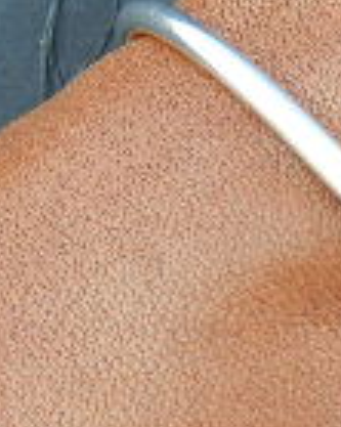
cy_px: 359
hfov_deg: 8.7
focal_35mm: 175
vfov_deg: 11.0
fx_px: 2210
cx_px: 449
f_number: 3.7
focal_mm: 7.1
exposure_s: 1/3.3
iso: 200
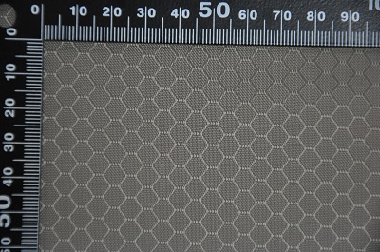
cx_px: 190
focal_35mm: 158
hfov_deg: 13.1
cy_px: 126
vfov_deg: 8.7
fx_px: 1659
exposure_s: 1/80
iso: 1600
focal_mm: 105
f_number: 5.6
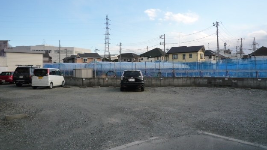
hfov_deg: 67.9
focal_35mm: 28
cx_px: 137
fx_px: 198
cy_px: 66
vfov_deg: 41.4
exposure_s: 1/500
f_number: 3.2
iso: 160
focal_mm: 4.4
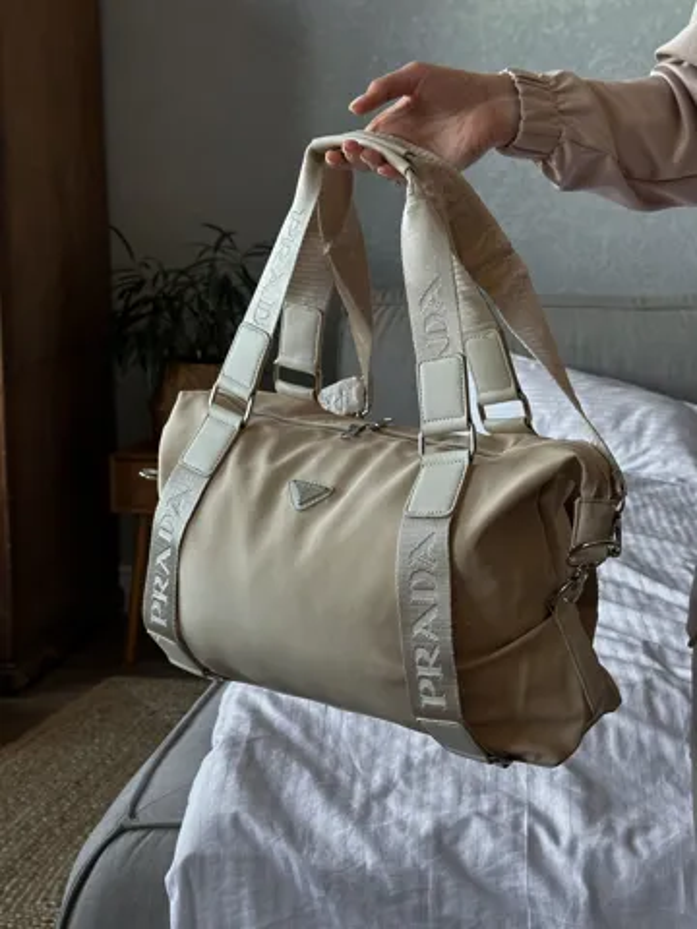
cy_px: 464
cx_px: 348
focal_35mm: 48
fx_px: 1289
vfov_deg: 39.7
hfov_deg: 30.3
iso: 80
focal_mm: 6.86
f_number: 1.8
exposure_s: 1/90
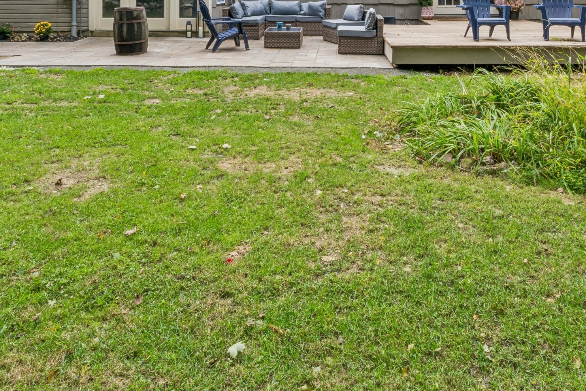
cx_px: 347
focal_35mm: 29
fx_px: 472
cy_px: -3
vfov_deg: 39.5
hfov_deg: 63.2
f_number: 22
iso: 100
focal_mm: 14
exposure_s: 1/3.33
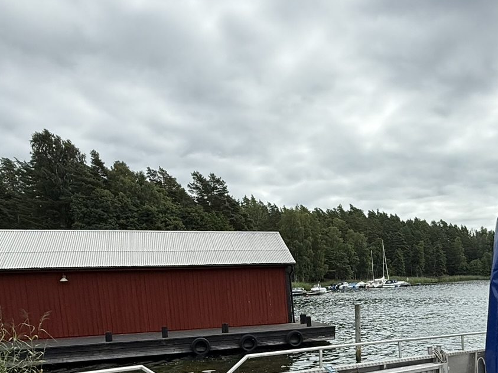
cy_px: 342
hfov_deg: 51.7
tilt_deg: -7.0
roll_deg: +2.2
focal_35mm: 34
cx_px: 373
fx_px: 489
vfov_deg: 38.6
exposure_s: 1/1961
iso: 50
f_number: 2.2
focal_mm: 2.22
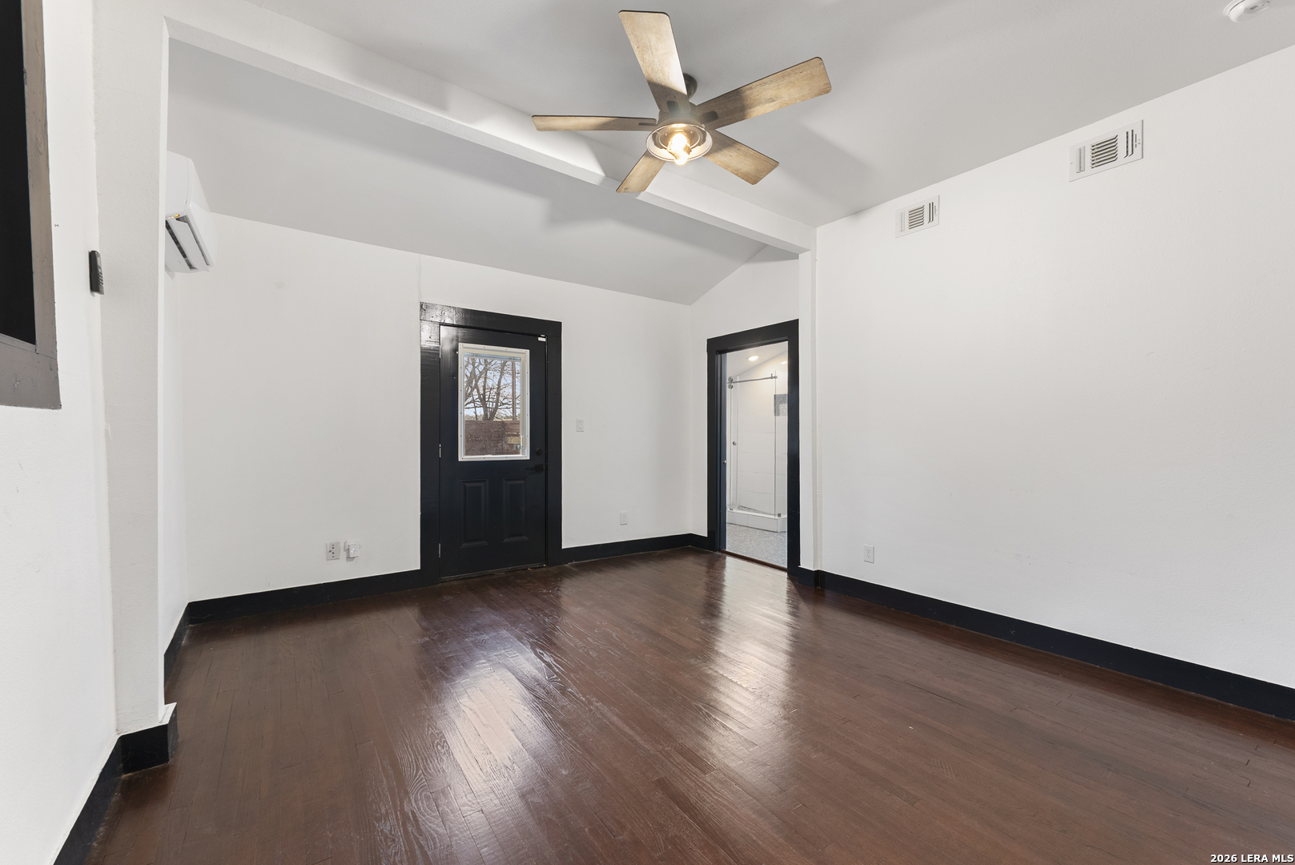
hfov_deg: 104.2
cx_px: 648
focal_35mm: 14
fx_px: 504
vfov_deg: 81.3
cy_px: 432
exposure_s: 4
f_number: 5
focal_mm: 14
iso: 640
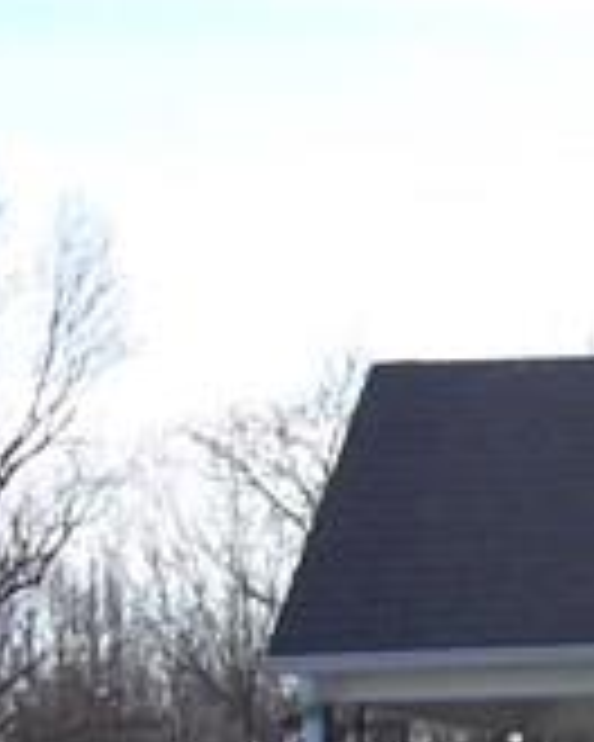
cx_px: 990
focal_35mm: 230
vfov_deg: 8.3
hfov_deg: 6.6
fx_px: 5054
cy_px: 922
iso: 64
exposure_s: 1/500
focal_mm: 6.3
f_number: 2.8
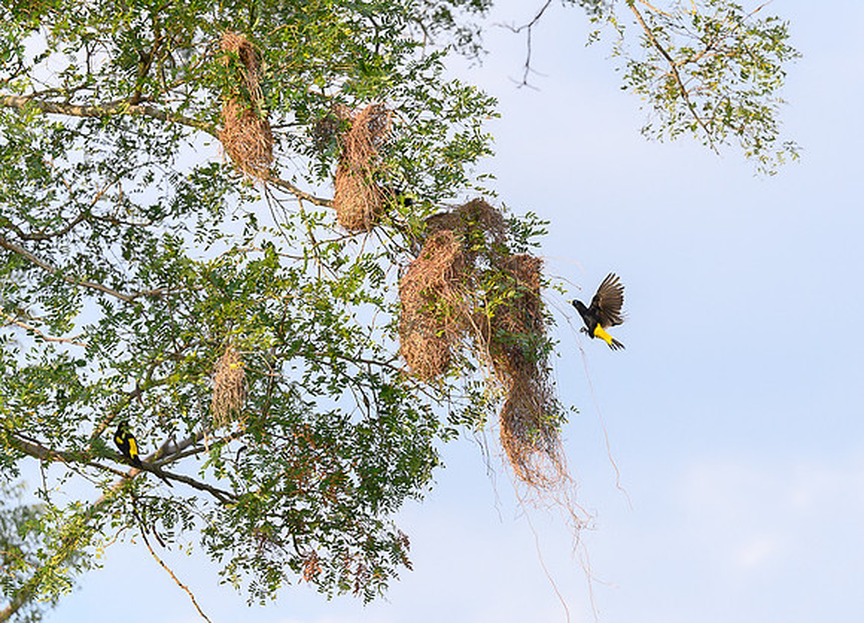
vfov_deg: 4.1
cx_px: 562
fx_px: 8746
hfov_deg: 5.7
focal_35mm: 355
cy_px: 375
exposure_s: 1/2000
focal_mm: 280
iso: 1250
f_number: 7.1
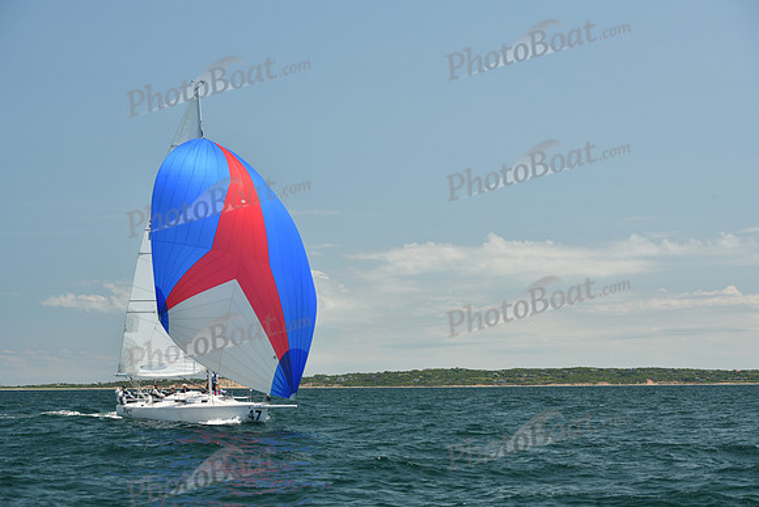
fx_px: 1476
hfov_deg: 28.8
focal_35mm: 70
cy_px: 254
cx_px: 380
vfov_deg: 19.5
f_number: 7.1
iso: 320
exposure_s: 1/640
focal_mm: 70
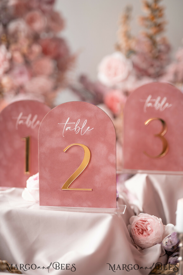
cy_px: 138
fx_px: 381
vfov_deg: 39.6
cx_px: 92
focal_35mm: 50
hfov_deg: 27.0
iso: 64
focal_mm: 50
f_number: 1.4
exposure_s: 1/250
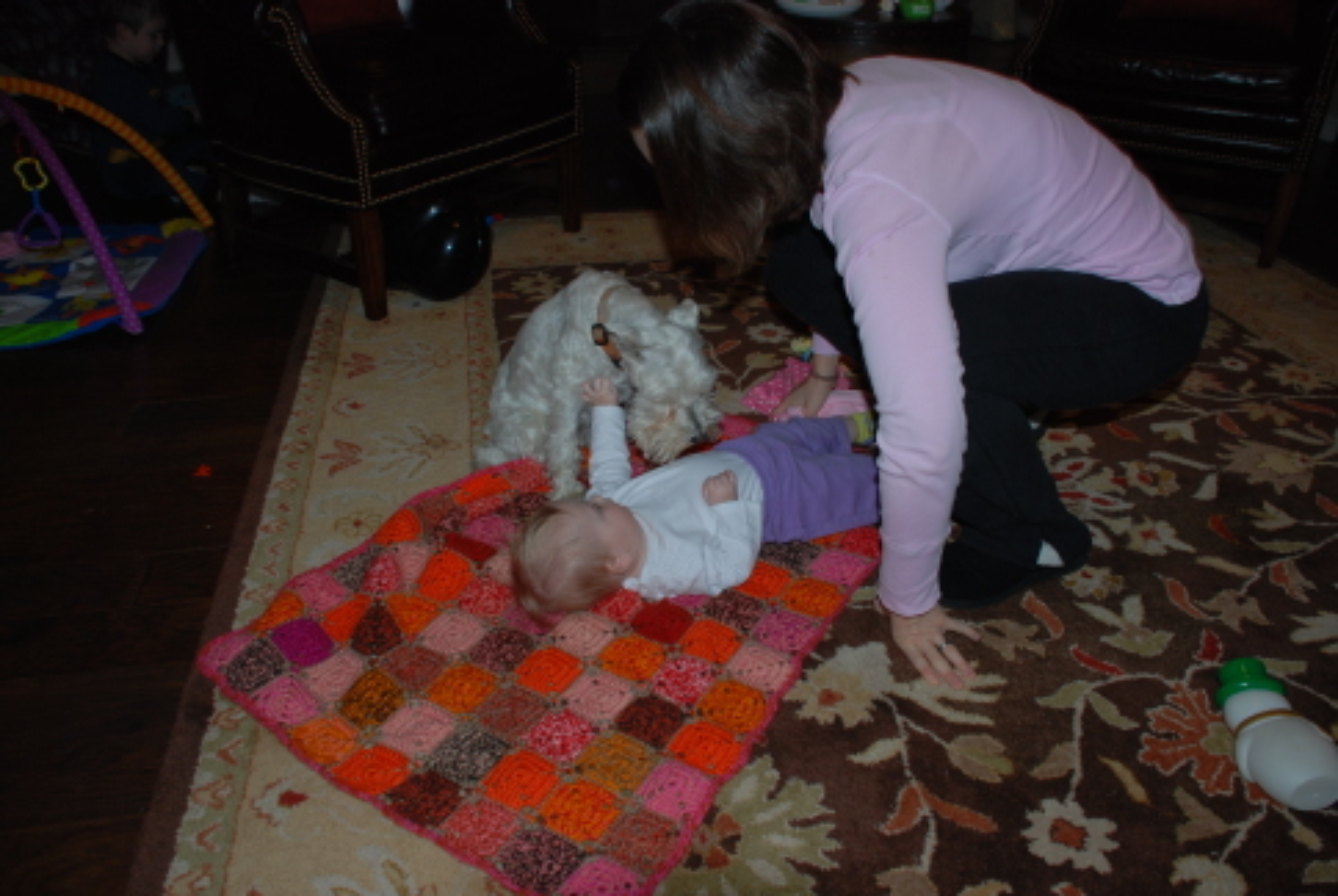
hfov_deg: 61.9
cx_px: 669
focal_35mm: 30
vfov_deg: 43.7
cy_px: 448
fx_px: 1116
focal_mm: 20
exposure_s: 1/60
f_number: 3.8
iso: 200
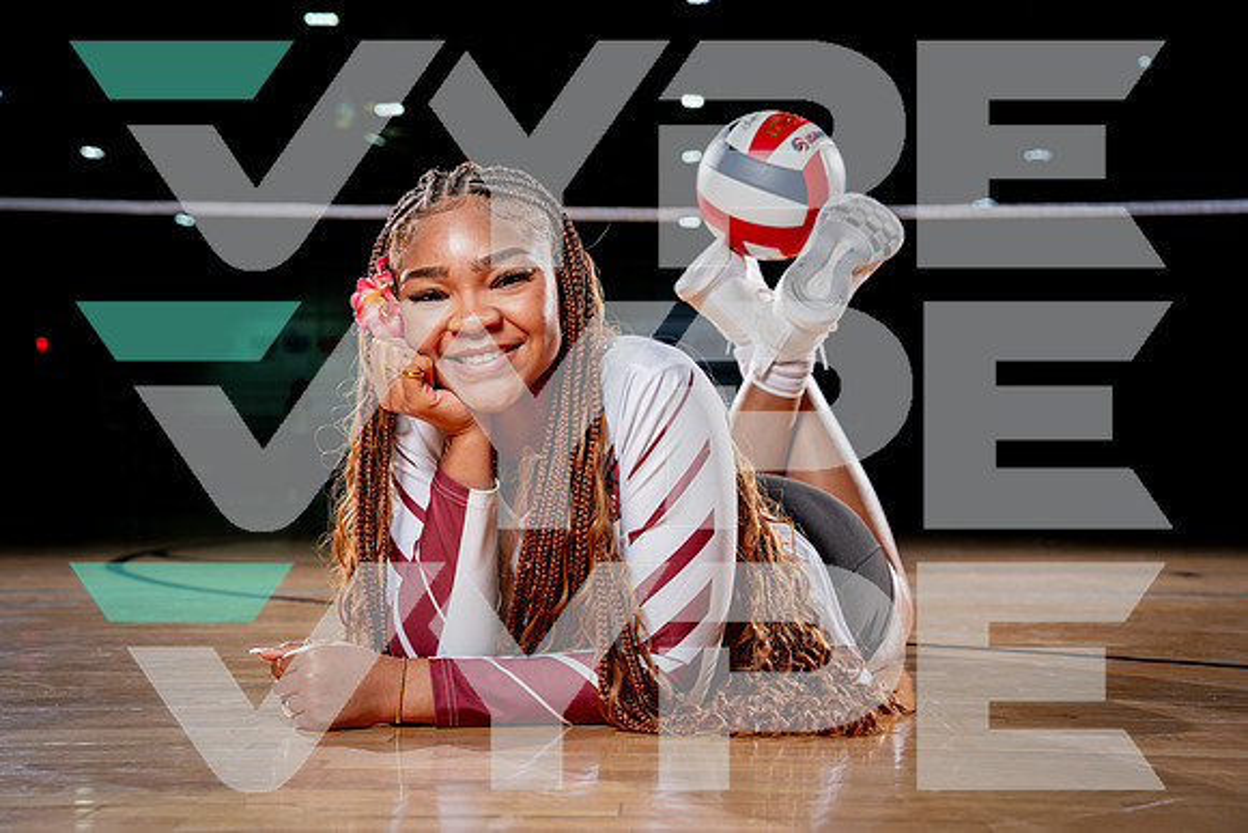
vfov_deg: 22.1
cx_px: 624
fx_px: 2133
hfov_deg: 32.6
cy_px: 416
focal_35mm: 62
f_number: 5.6
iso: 250
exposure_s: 1/250
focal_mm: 61
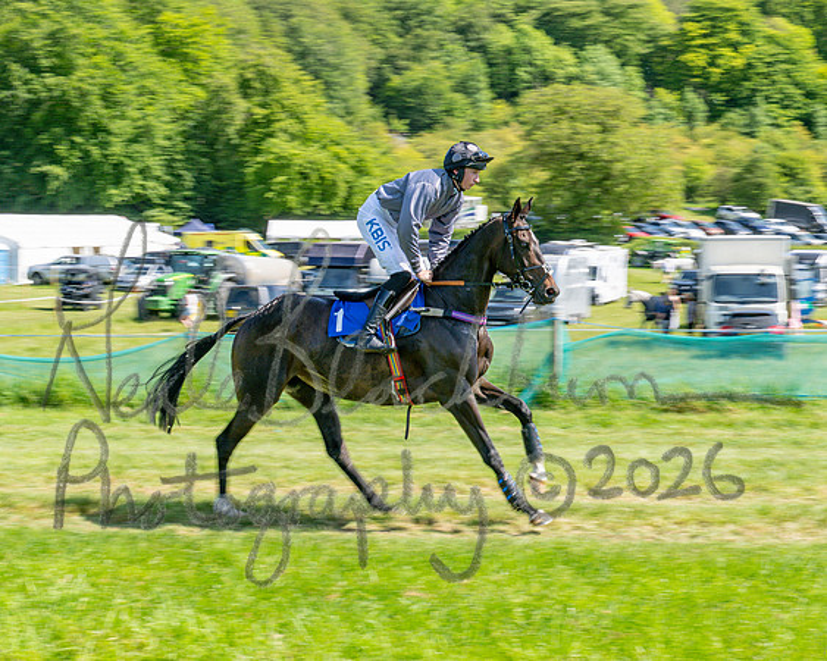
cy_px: 330
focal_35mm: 79
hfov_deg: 24.2
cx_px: 351
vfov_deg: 19.4
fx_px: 1929
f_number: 18
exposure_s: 1/160
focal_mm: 70
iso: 200
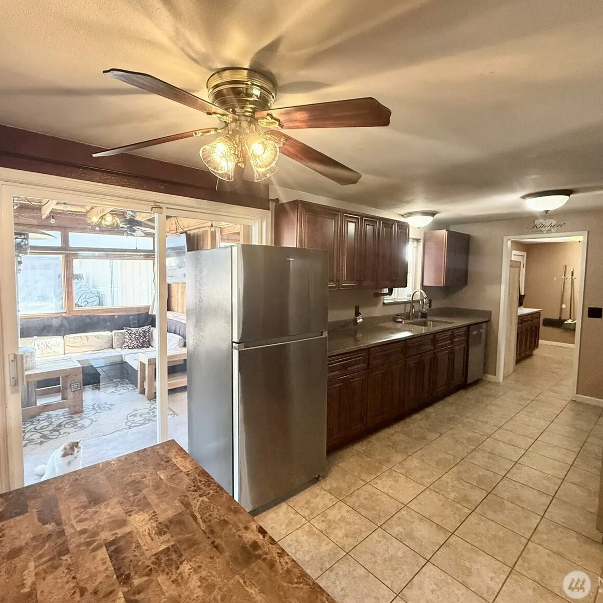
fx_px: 335
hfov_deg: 83.9
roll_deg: -1.0
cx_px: 283
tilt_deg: -3.6
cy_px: 295
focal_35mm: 17
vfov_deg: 84.0
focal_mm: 2.22
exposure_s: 1/120
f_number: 2.2
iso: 320
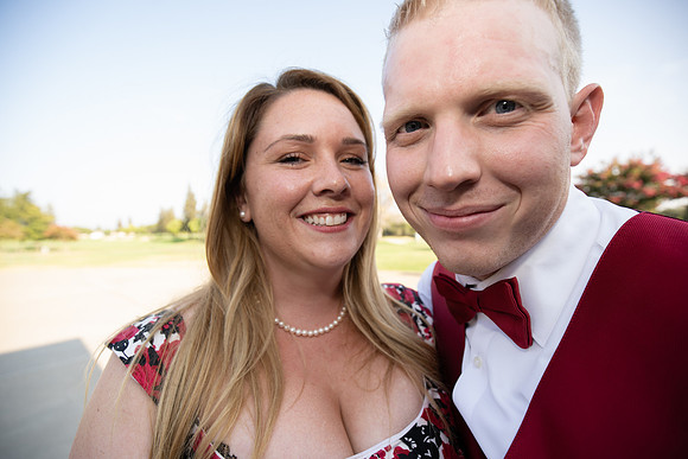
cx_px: 344
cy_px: 230
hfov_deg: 96.7
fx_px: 306
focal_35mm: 16
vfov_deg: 73.8
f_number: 4
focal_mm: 16
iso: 200
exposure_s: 1/250
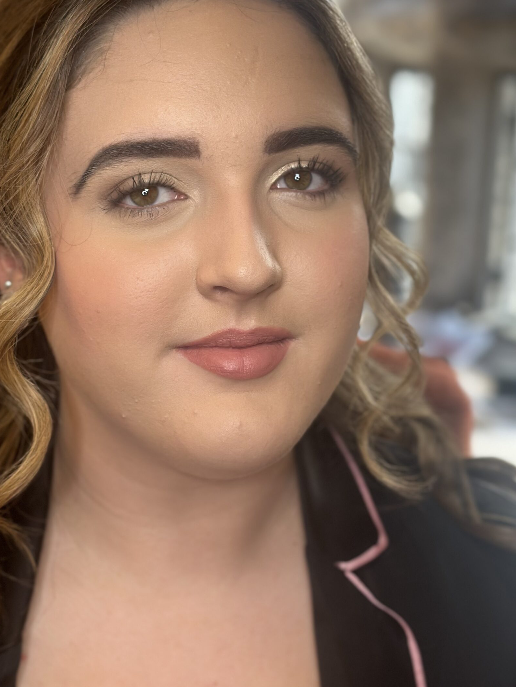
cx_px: 241
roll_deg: -2.8
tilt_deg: -11.1
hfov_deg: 25.2
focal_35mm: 58
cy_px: 292
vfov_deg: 33.2
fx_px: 1153
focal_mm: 6.86
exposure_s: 1/100
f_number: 1.78
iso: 125
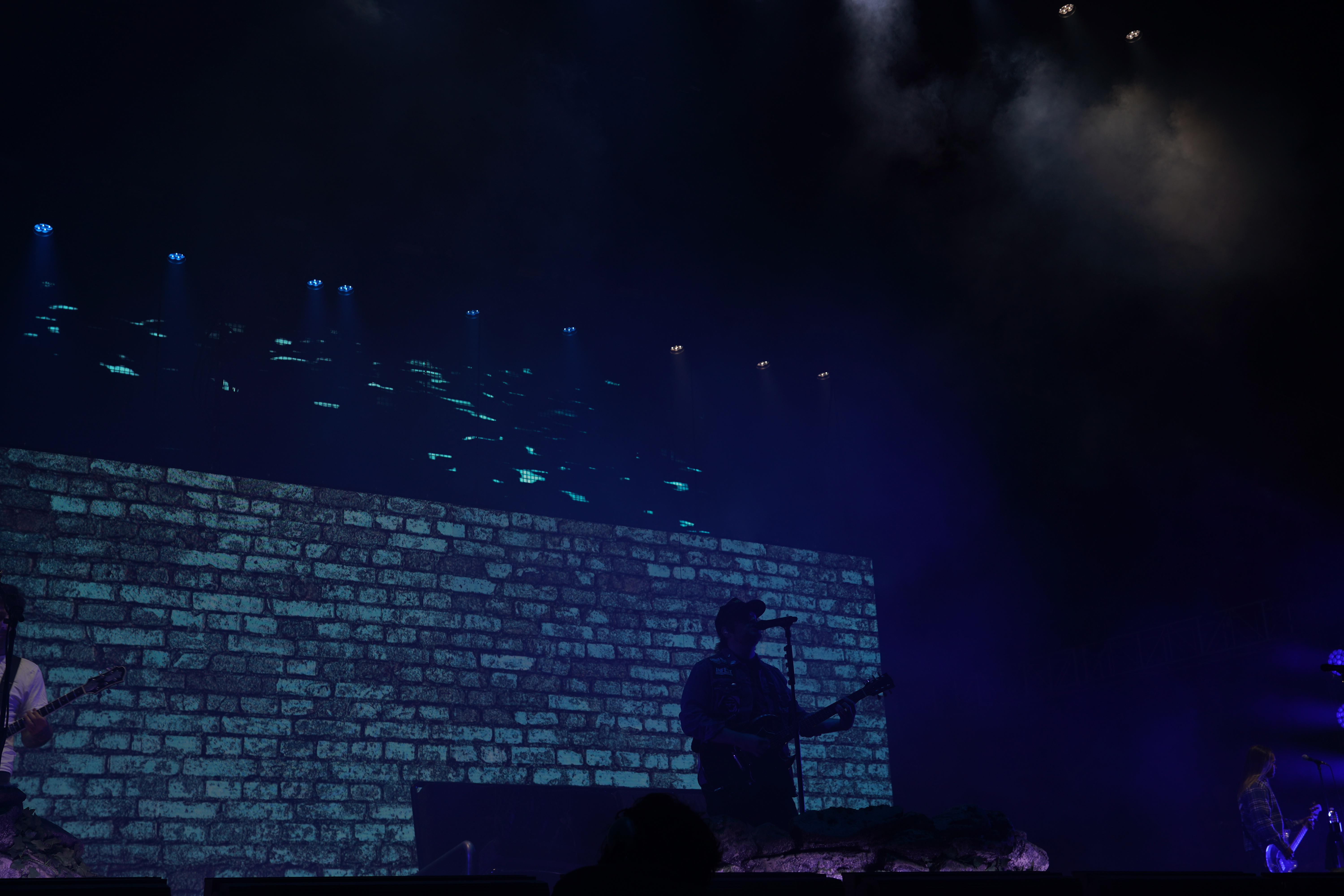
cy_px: 448
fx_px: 1456
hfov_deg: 49.6
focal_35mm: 39
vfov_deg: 34.2
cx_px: 672
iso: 100
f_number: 6.3
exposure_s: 1/100
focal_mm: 39
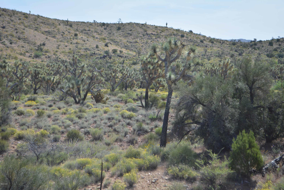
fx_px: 651
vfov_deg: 16.6
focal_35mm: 82
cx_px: 142
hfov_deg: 24.6
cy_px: 95
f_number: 6.3
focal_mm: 55
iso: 400
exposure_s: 1/1600
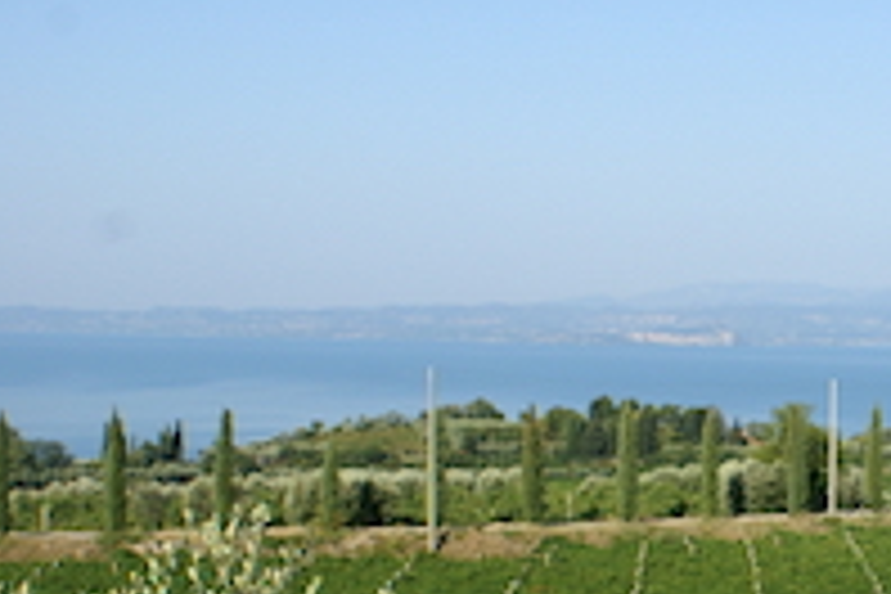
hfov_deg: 24.1
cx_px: 918
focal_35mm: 80
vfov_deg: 17.0
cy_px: 434
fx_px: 1980
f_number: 10
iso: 100
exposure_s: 1/160
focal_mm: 22
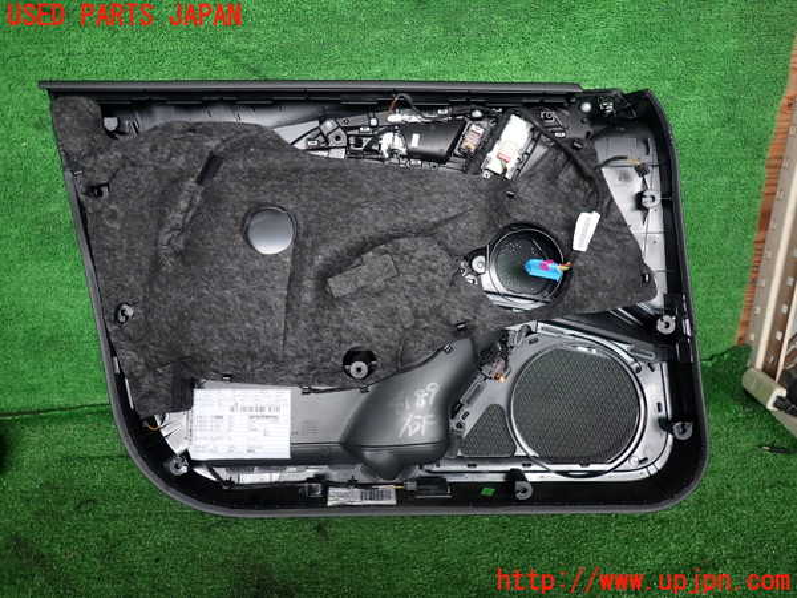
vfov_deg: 54.9
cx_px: 398
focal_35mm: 25
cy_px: 299
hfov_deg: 69.4
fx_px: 576
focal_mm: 4.5
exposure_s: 1/100
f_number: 2
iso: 100
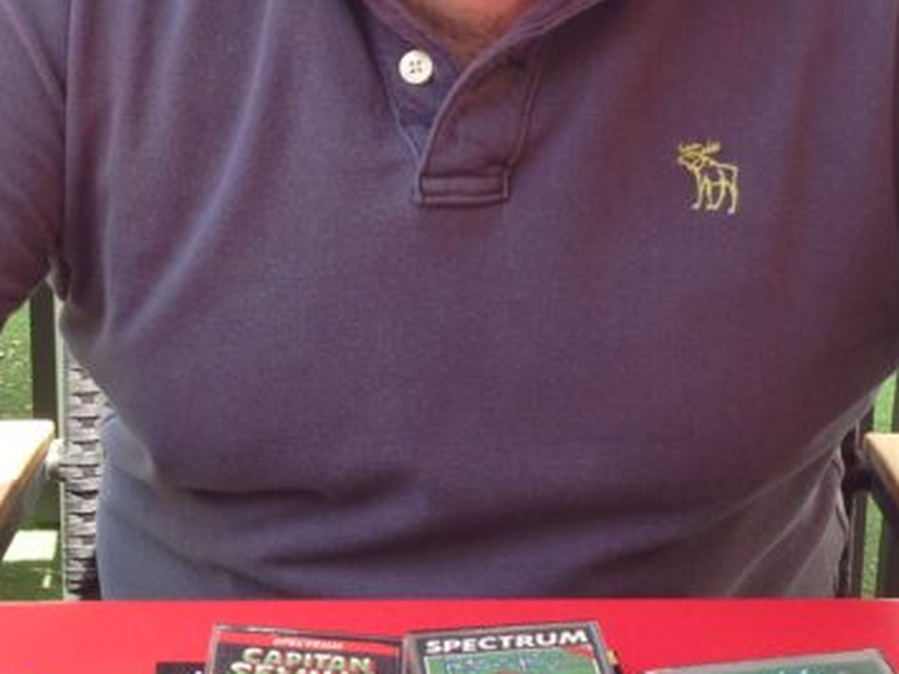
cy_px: 177
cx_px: 460
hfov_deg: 20.7
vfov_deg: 15.5
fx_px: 2467
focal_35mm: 95
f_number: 2.4
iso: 50
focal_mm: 4.12
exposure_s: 1/152
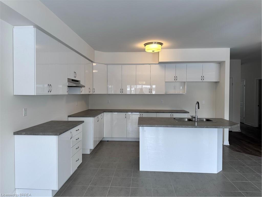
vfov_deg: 56.8
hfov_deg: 71.6
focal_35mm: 24
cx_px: 131
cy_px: 98
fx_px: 182
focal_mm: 6.86
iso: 100
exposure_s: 1/120
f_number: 1.78
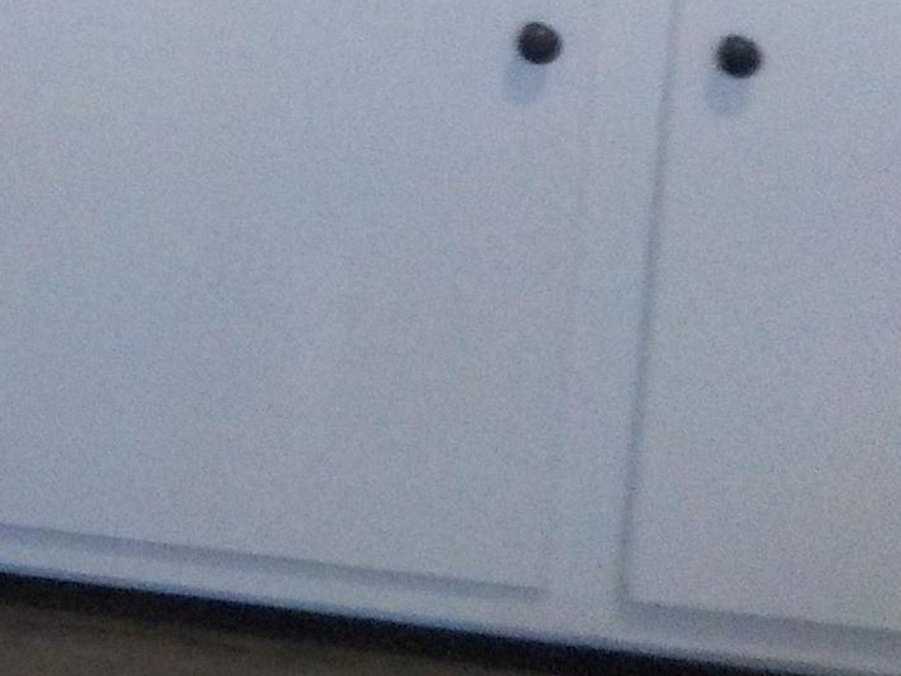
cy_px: -593
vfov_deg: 10.7
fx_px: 3359
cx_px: -766
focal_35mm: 129
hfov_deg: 13.5
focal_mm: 4.1
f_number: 3.3
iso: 360
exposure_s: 1/30
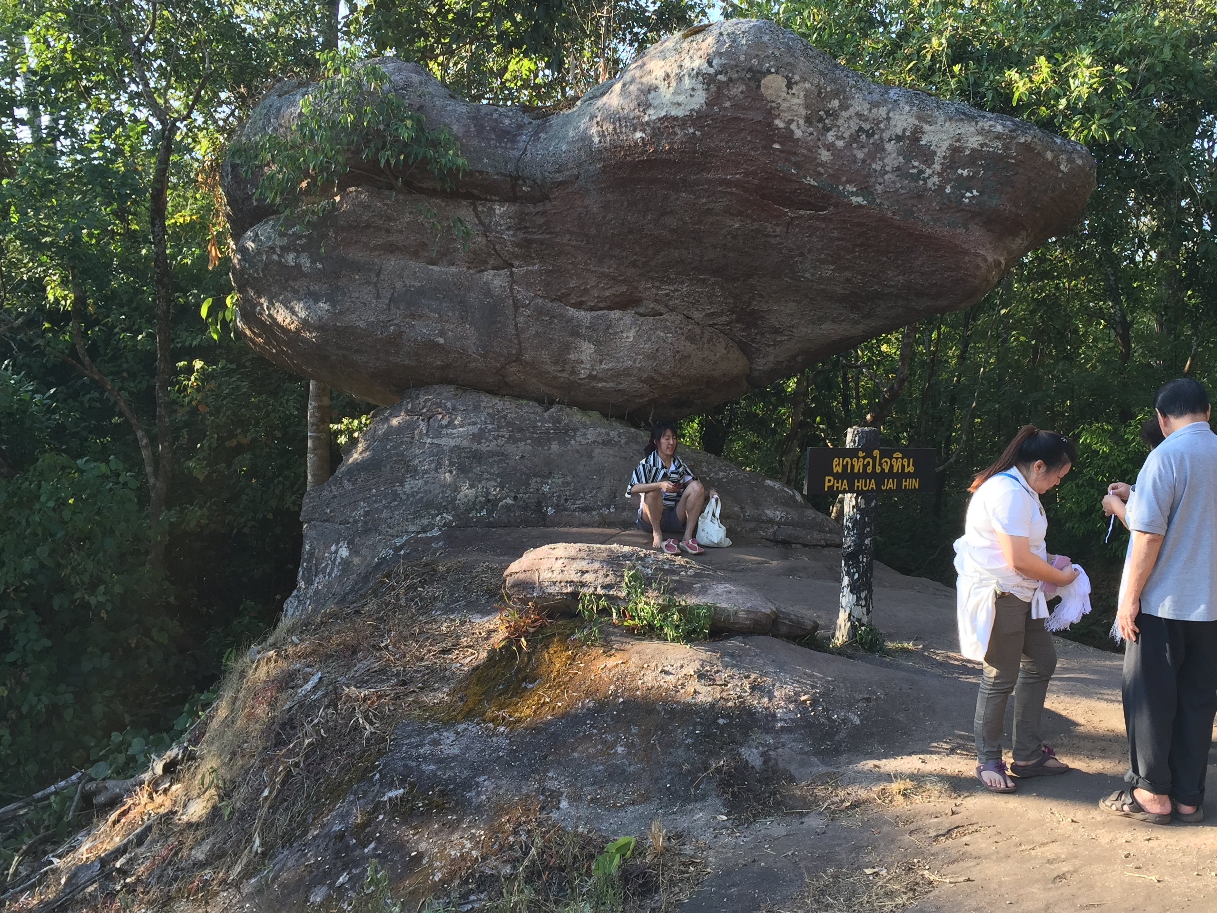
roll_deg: -2.3
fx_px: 1301
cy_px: 402
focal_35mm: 37
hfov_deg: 50.0
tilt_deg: -2.2
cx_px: 687
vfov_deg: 38.6
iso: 32
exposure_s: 1/129
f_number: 2.2
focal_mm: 4.15
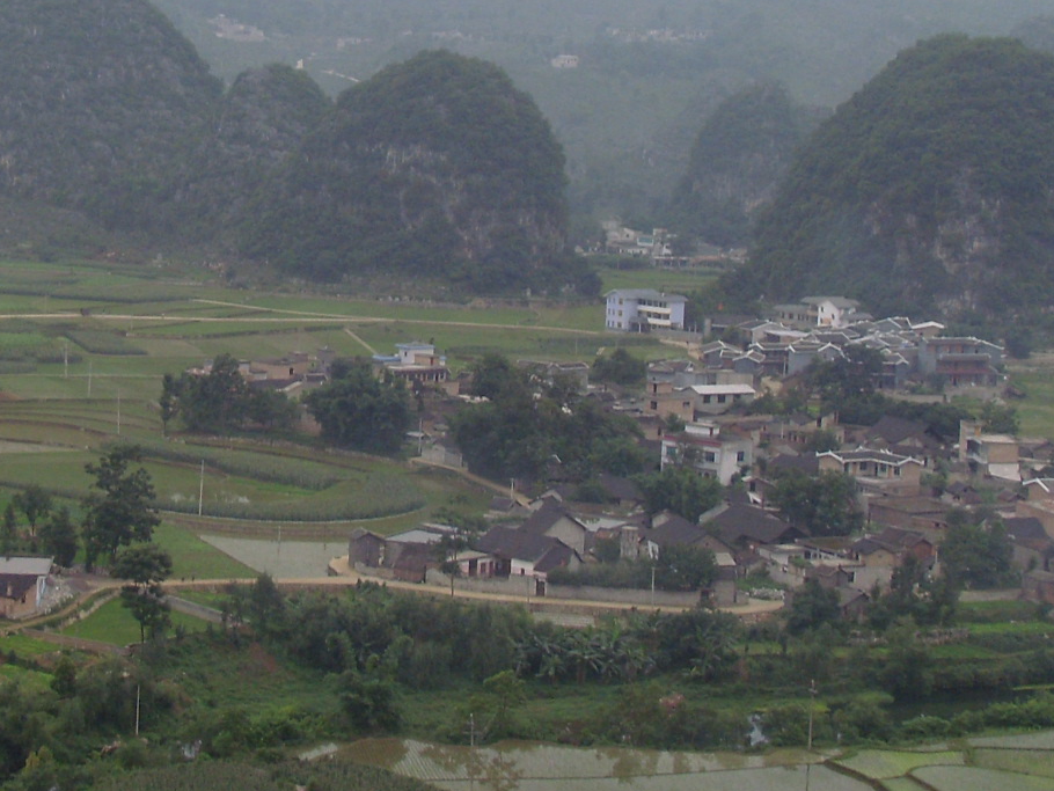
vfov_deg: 18.1
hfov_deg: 24.0
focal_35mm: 81
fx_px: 2467
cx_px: 315
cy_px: 175
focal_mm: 6
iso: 80
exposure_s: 1/500
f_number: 3.5
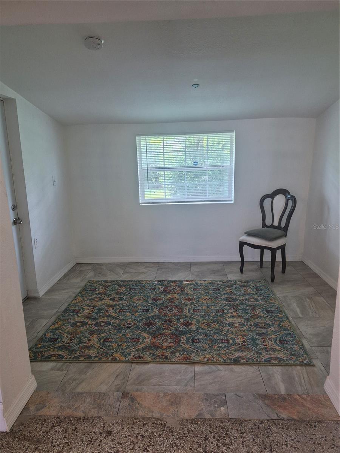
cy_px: 226
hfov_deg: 58.9
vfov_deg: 73.9
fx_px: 301
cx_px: 170
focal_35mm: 23
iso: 400
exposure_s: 1/120
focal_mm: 5.4
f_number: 1.8
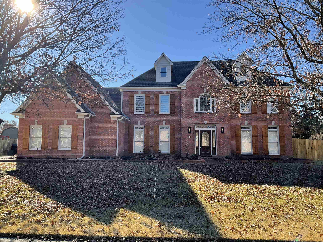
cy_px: 121
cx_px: 162
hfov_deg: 61.7
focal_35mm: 29
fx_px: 271
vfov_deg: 48.2
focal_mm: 3
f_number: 1.8
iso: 25
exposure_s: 1/997
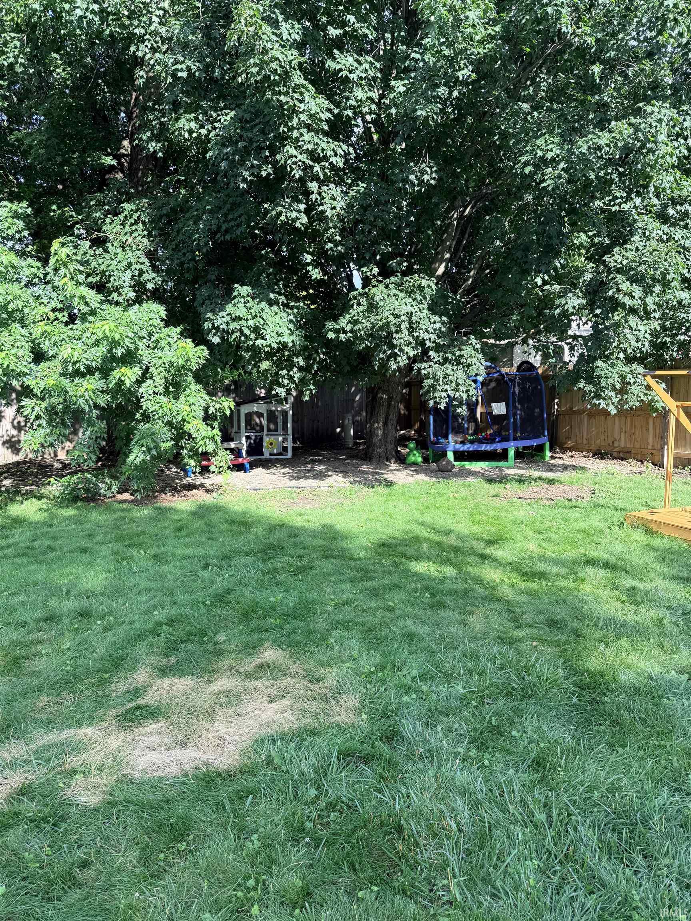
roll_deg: +0.3
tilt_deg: -7.0
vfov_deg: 71.6
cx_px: 346
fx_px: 639
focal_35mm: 24
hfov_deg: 56.8
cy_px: 460
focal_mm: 6.76
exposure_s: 1/909
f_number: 1.78
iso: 80
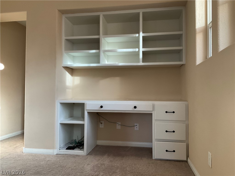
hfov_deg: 61.7
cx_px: 118
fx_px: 197
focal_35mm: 29
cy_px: 88
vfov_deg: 48.2
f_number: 1.8
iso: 100
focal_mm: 3
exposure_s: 1/60
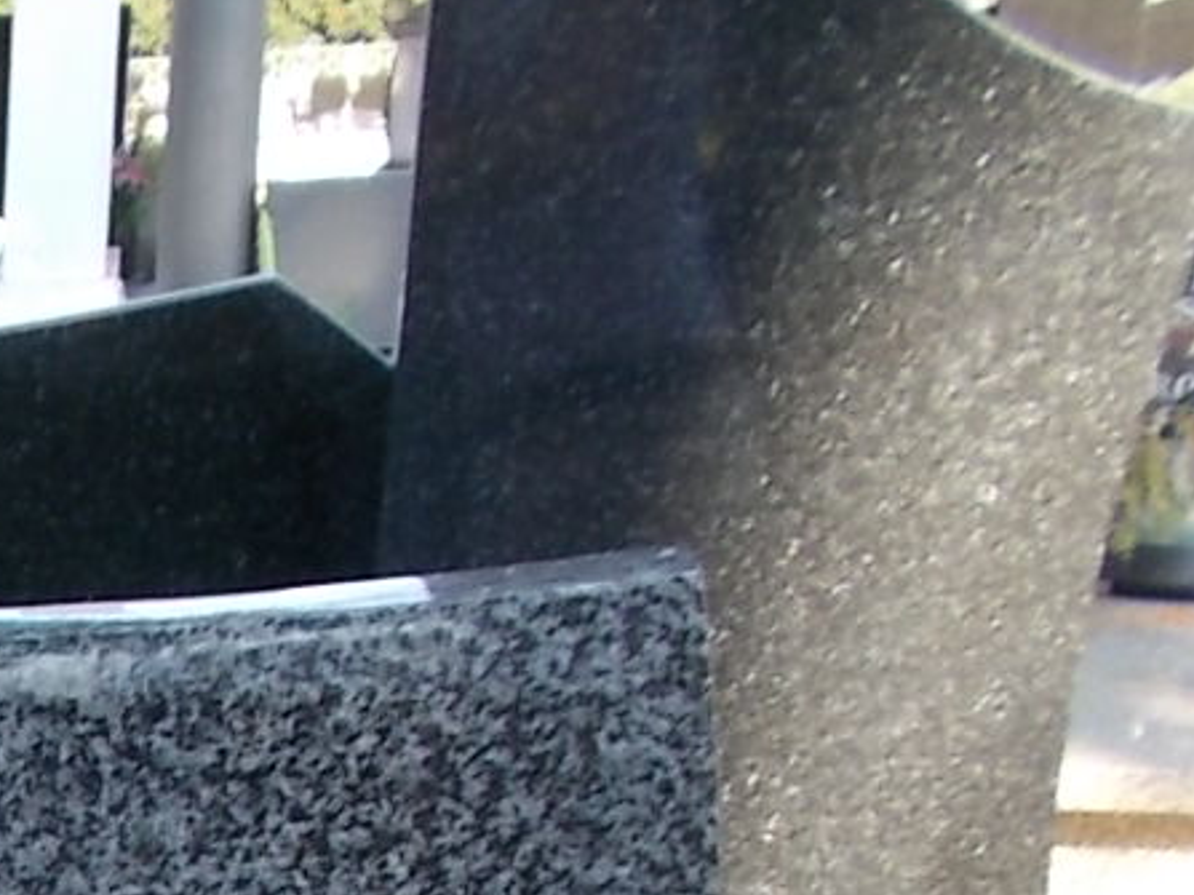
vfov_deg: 14.3
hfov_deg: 17.8
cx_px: -809
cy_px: 1526
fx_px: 3207
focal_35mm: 93
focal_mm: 4.6
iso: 80
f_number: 3.2
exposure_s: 1/125
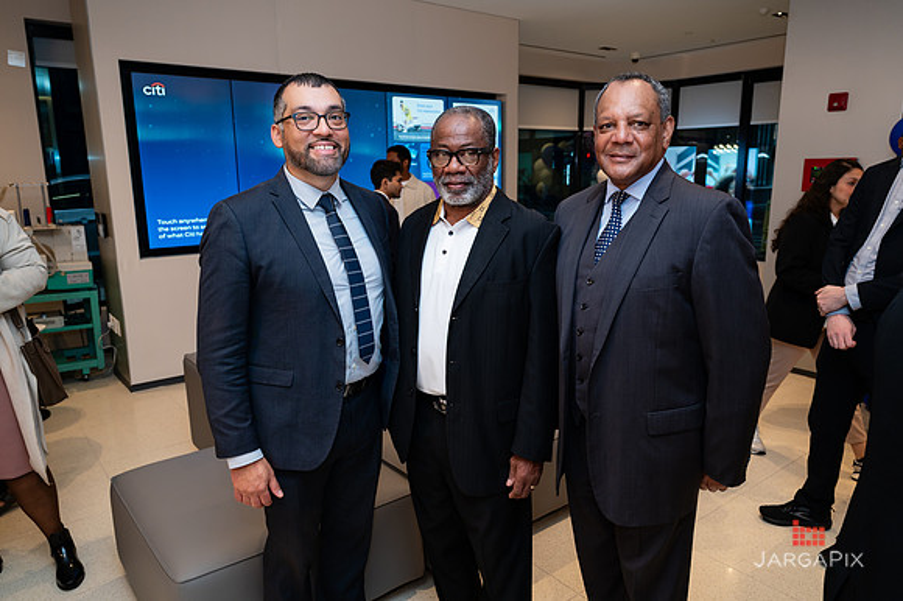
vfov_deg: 50.1
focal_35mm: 26
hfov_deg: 70.1
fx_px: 644
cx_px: 452
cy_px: 300
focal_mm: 25.5
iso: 400
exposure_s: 1/160
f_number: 4
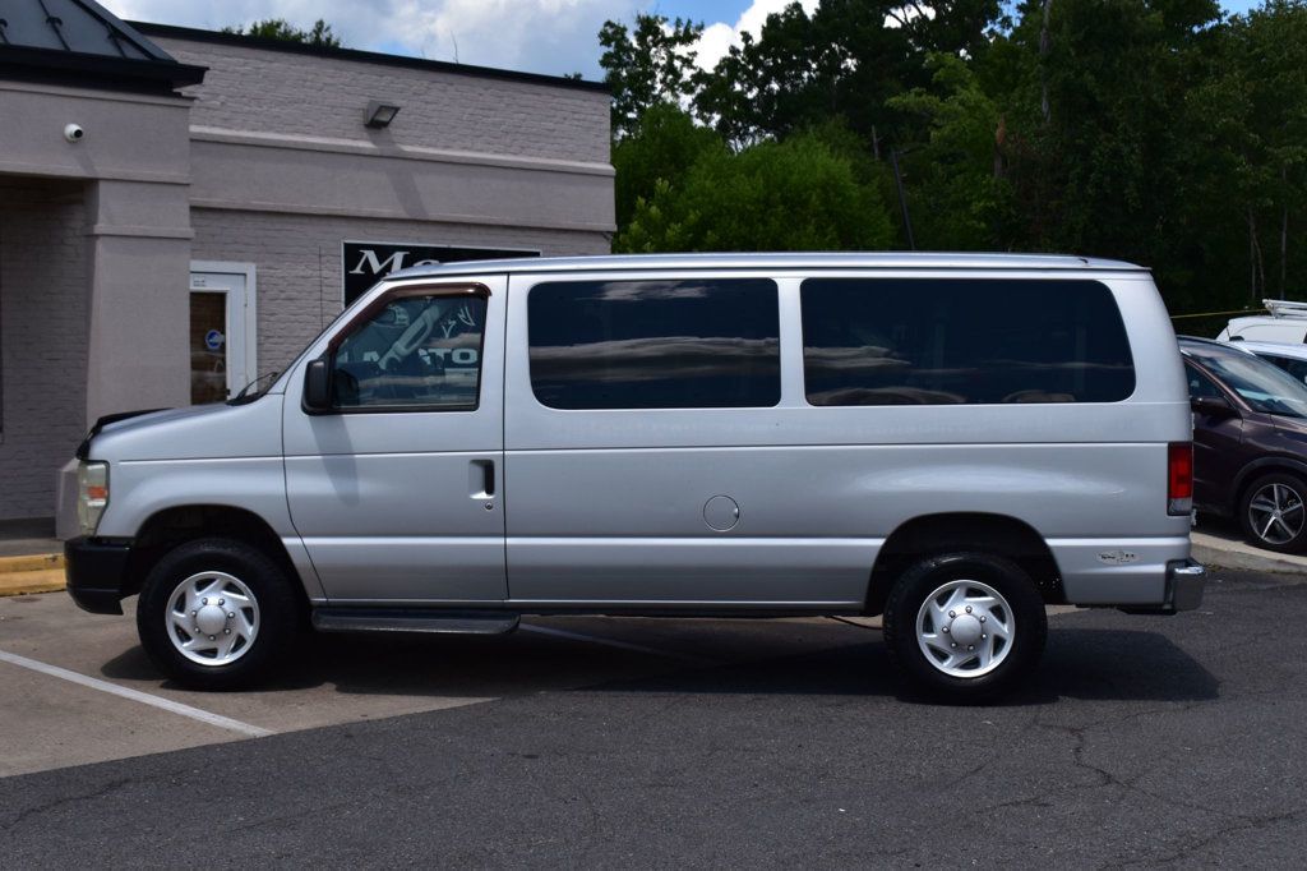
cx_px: 654
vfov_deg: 26.5
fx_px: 1851
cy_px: 436
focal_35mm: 51
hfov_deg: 38.9
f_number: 11
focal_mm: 34
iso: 280
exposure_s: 1/500
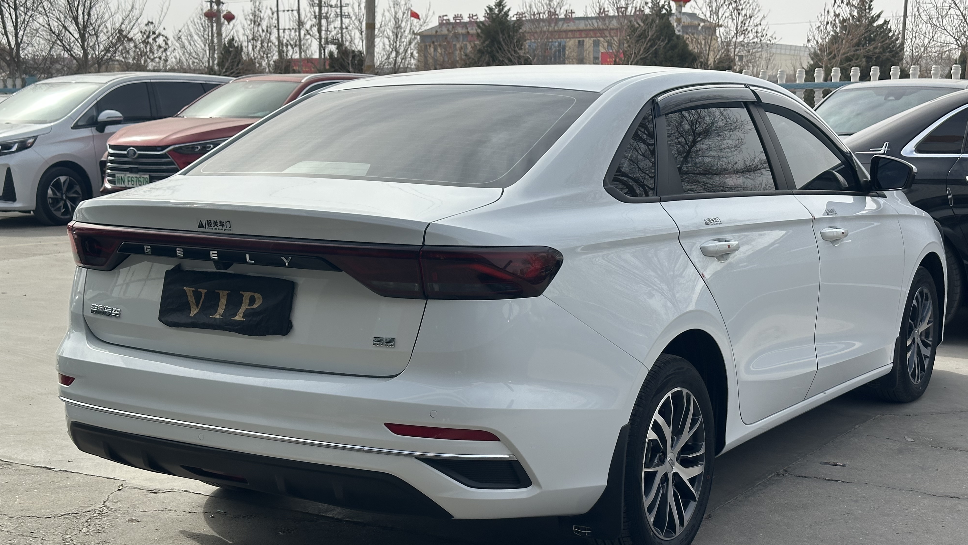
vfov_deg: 22.6
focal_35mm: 53
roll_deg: +0.5
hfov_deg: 39.2
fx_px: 1360
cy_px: 304
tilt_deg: -8.3
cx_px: 485
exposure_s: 1/3058
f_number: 1.78
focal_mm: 6.86
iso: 64
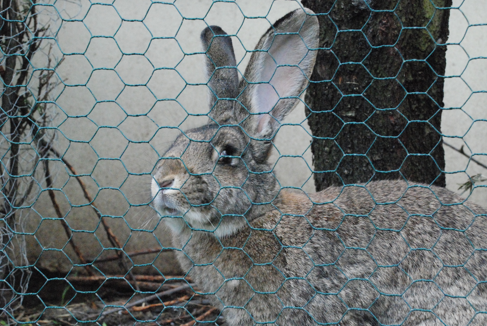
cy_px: 181
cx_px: 248
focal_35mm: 93
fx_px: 1260
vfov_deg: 14.7
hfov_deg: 21.9
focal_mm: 48
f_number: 7.1
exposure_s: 1/200
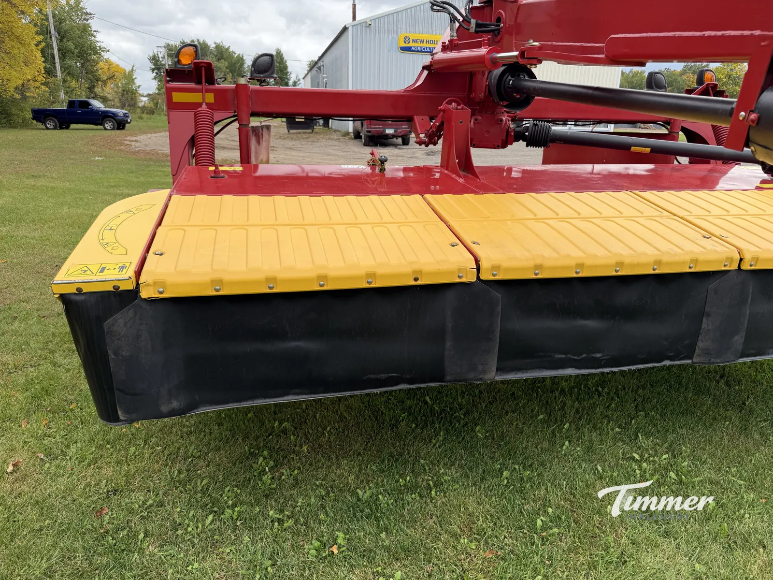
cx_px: 386
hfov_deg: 71.6
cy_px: 290
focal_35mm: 24
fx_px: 536
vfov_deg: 56.8
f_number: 1.78
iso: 80
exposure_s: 1/1653
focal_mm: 6.76
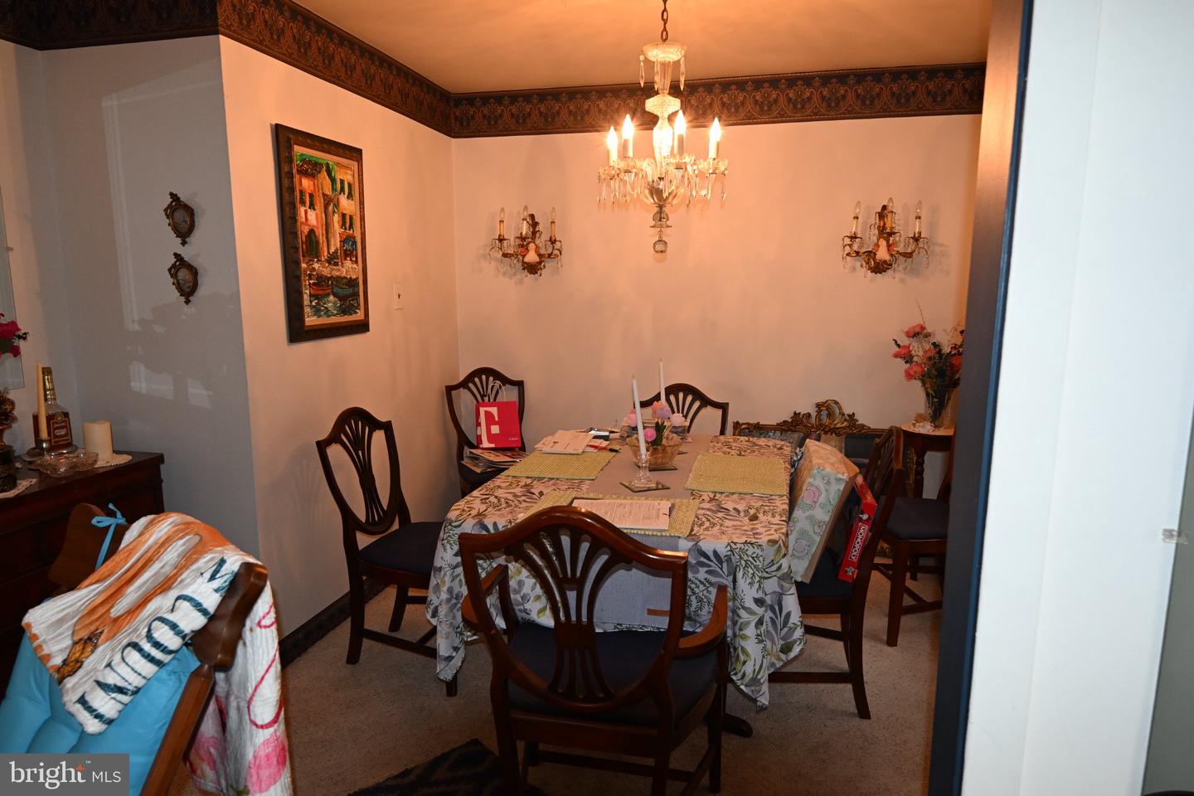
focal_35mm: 21
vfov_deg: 59.5
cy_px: 398
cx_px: 597
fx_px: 696
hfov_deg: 81.2
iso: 1100
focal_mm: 14
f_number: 4
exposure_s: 1/60
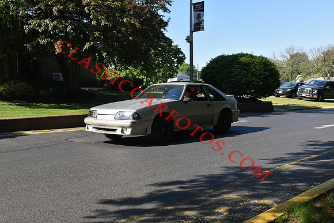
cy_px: 112
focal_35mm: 40
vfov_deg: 33.0
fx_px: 376
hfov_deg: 47.9
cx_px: 167
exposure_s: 1/250
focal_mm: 27
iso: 400
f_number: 8
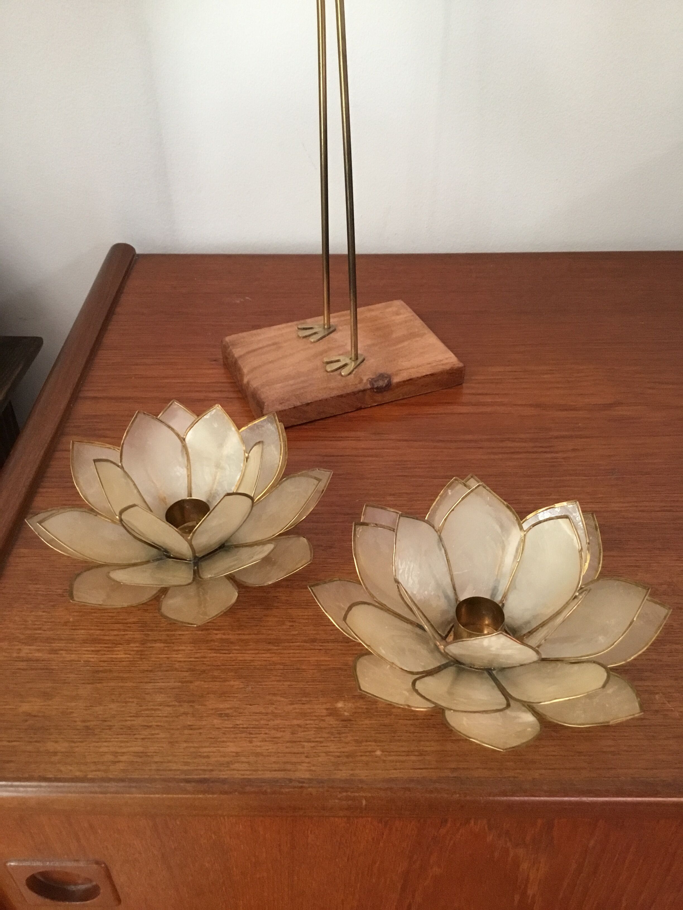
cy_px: 455
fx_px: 816
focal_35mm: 31
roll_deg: +2.0
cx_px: 342
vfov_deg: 58.4
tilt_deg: -39.1
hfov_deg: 45.4
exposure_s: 1/33
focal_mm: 3.3
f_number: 2.4
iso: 200
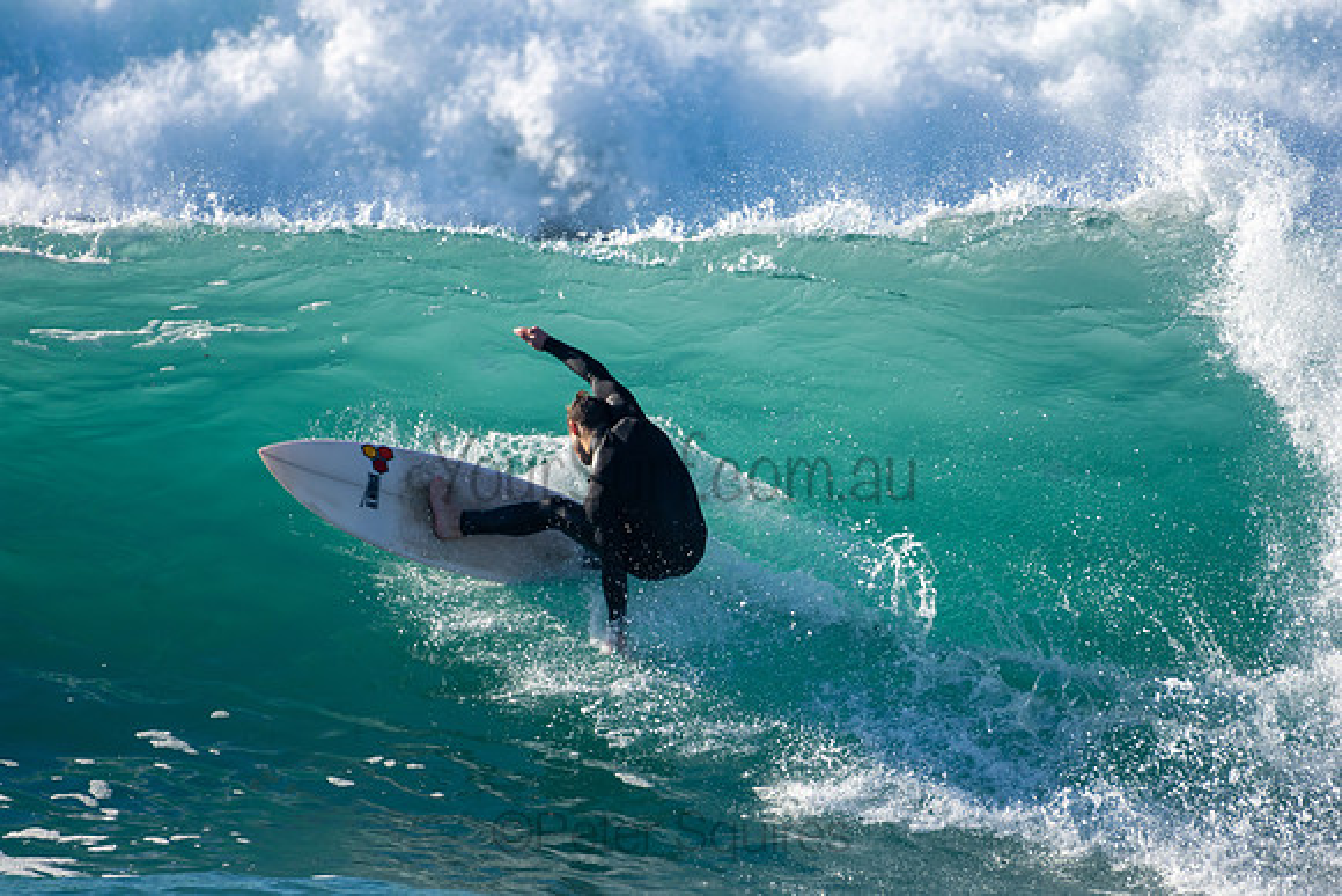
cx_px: 671
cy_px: 448
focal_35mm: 750
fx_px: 27964
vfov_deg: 1.8
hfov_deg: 2.7
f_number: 5.6
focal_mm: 500
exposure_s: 1/1250
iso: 280
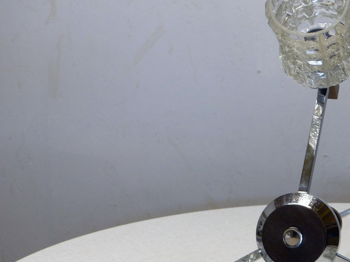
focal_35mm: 109
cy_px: 196
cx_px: 305
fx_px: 1102
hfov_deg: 17.8
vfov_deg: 13.5
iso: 100
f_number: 2.8
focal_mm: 10.9
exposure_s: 1/25
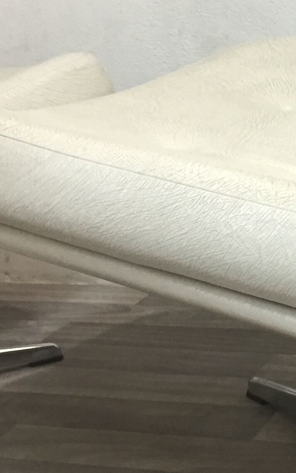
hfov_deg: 14.4
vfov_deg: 23.4
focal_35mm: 88
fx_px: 1135
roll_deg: +4.3
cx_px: 345
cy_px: 149
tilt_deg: -12.4
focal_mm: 4.15
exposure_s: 1/33
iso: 200
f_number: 2.2
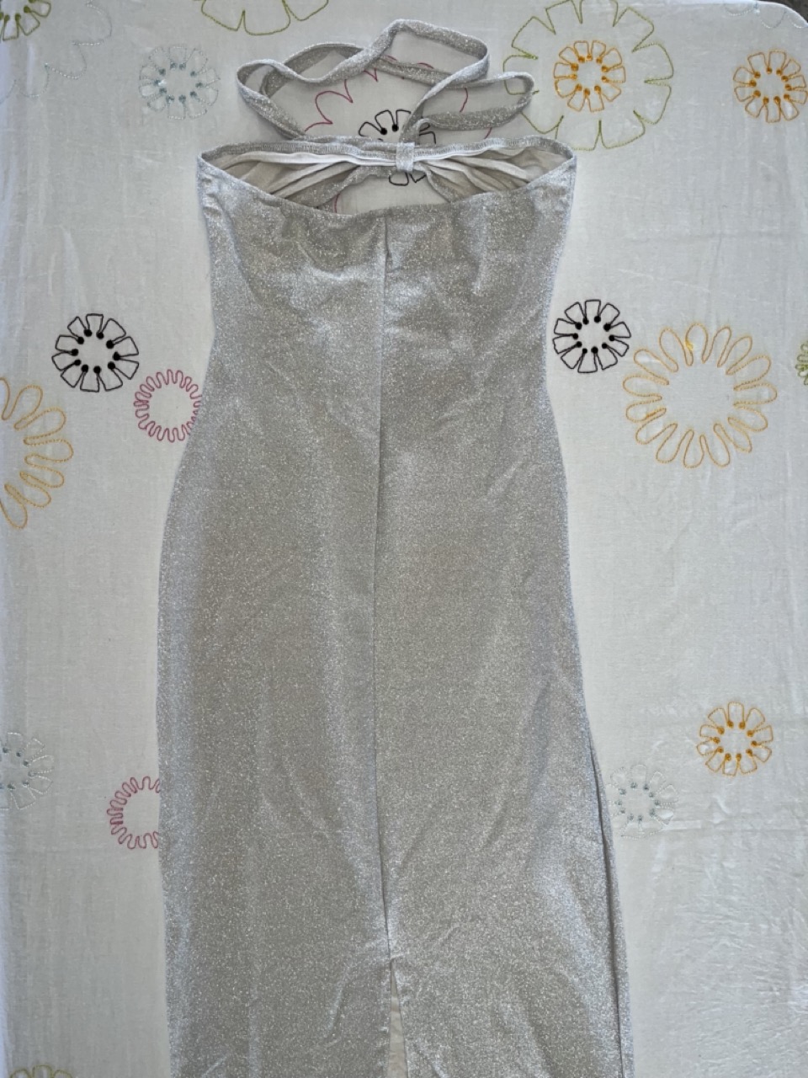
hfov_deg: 53.1
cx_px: 404
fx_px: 809
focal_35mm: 26
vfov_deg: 67.3
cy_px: 539
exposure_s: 1/252
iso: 32
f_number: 1.6
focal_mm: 5.1
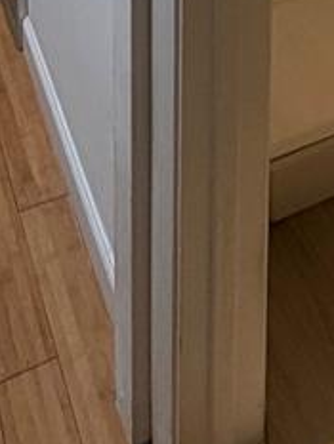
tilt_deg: -7.6
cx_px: 216
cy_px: -499
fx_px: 925
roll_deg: -0.5
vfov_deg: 17.2
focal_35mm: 72
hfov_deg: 20.4
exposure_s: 1/60
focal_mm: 2.22
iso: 200
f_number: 2.2
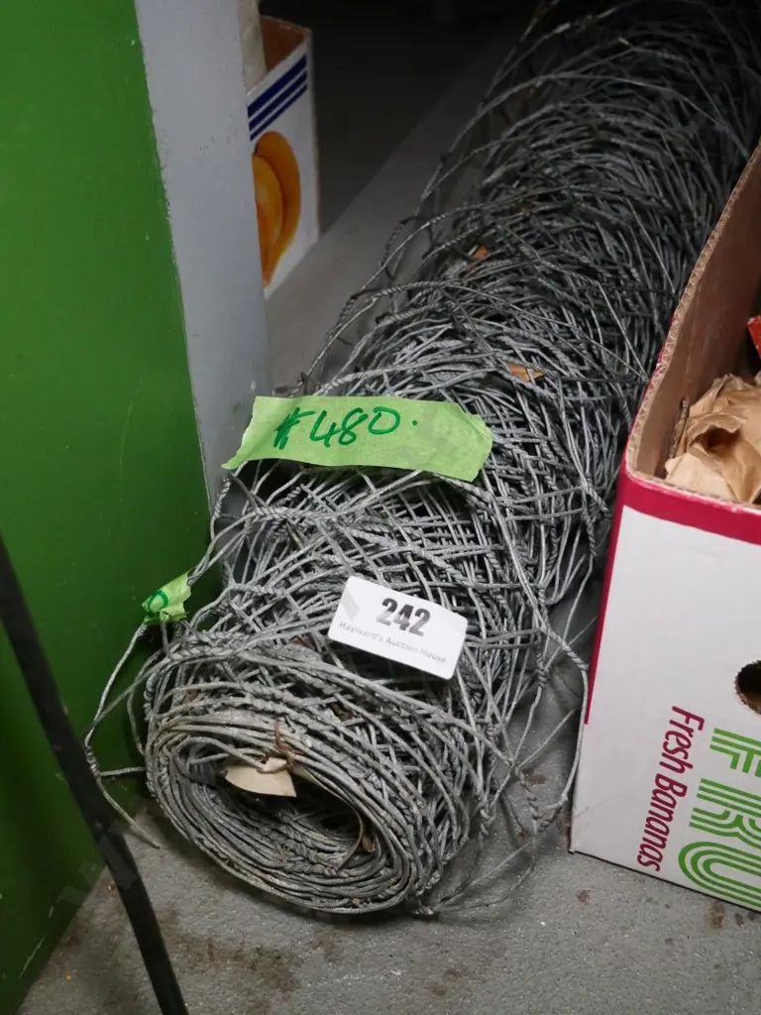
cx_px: 380
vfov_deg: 42.9
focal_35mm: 44
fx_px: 1290
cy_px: 508
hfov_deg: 32.9
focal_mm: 22
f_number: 4.5
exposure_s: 1/250
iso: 3200
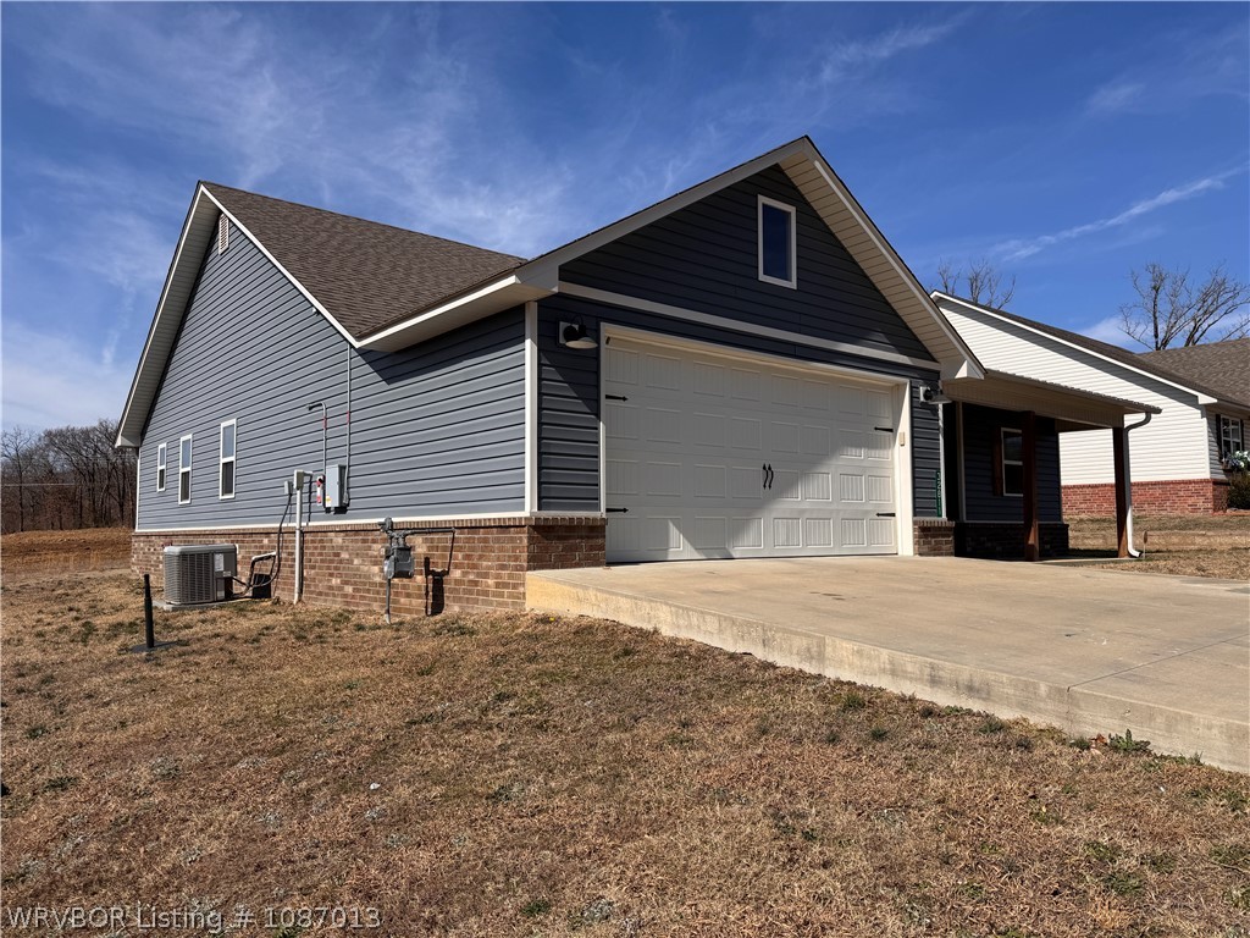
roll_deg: +0.3
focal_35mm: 24
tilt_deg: +3.7
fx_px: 867
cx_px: 625
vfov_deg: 56.8
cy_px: 469
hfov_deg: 71.6
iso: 80
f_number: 1.78
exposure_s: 1/7092
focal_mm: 6.76
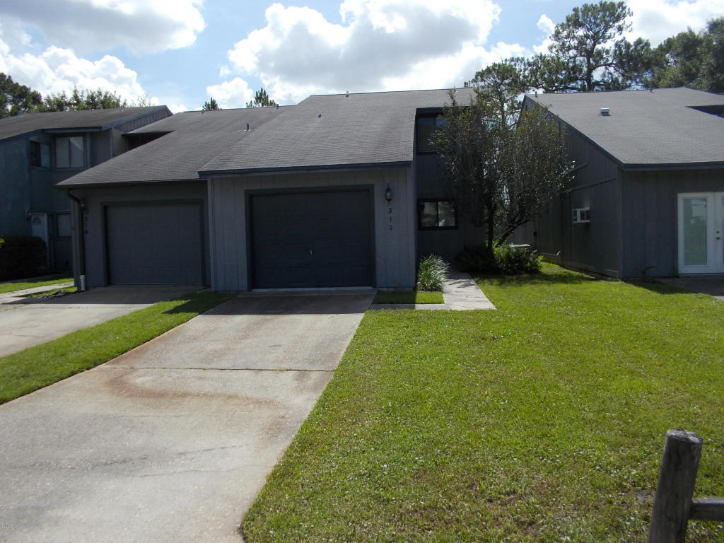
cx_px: 362
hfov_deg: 61.7
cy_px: 272
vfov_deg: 48.2
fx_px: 607
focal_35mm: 29
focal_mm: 4.1
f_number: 3.3
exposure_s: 1/800
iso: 80
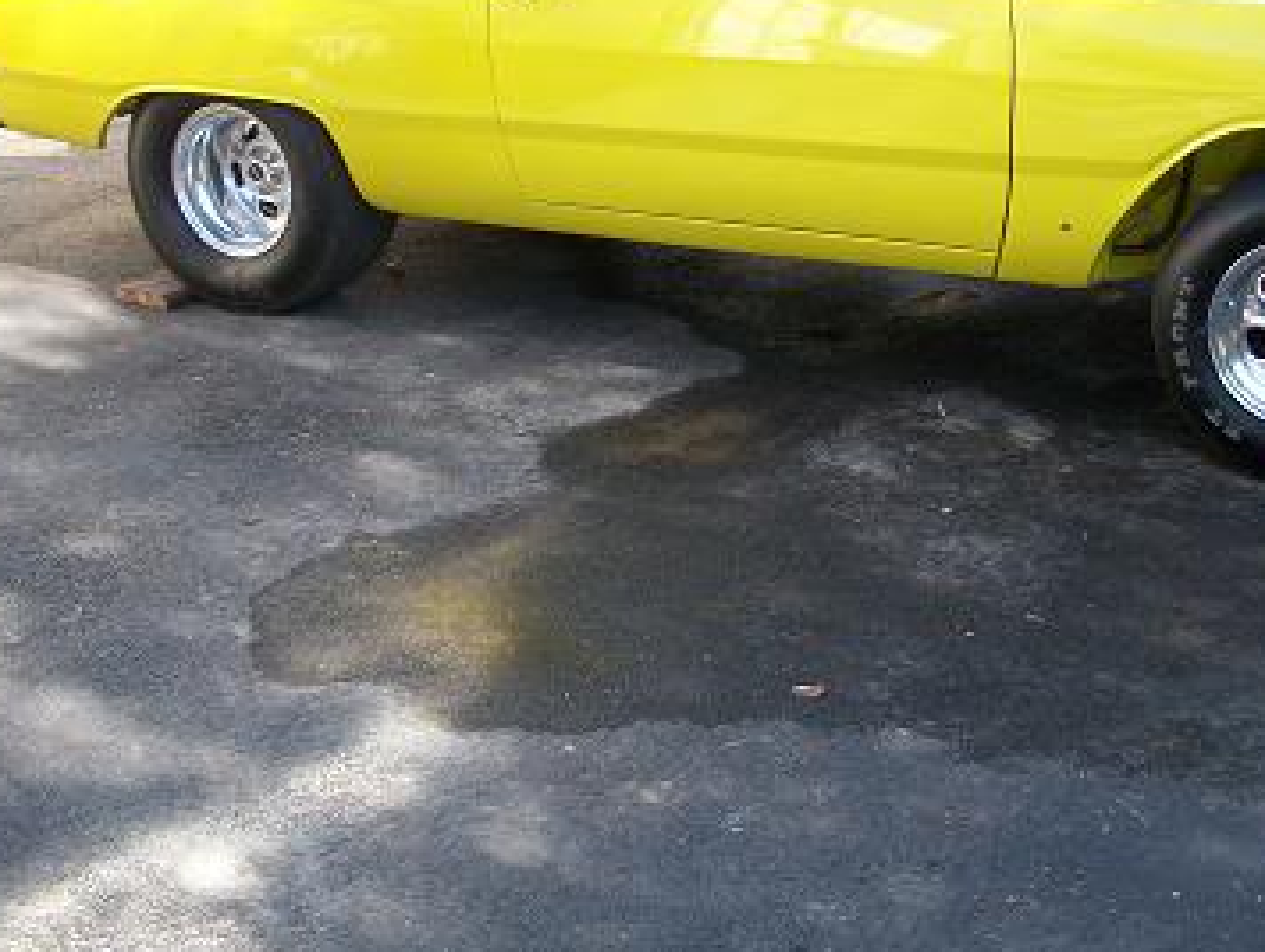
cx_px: 814
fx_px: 1976
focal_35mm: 54
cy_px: 290
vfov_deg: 26.9
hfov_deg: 35.2
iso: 80
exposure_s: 1/160
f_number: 3.1
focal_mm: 6.3
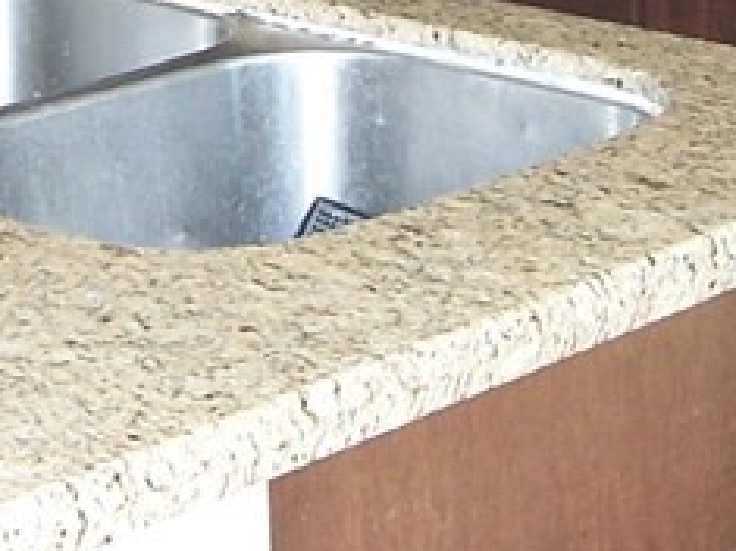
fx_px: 3060
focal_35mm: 144
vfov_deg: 10.1
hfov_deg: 13.7
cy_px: -182
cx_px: 169
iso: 140
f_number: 2.8
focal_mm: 5.5
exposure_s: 1/60
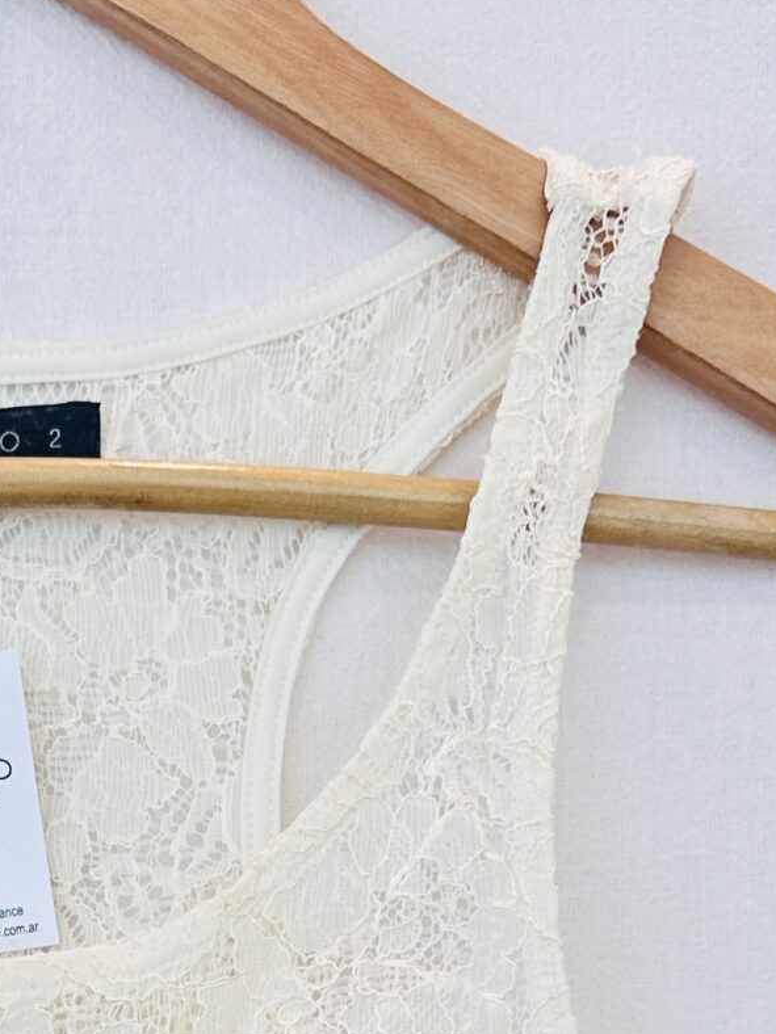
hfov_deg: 18.5
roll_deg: -0.3
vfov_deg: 22.6
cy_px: 1313
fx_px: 2331
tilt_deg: -1.0
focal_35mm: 78
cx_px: 33
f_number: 1.78
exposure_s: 1/100
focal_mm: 6.86
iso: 64
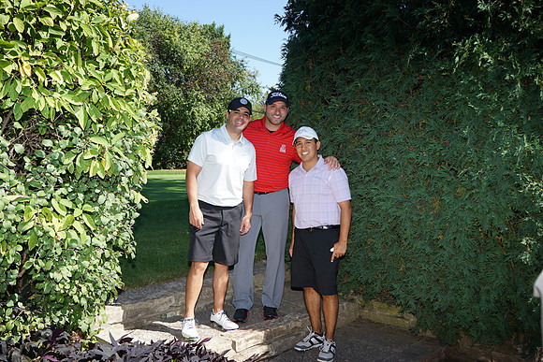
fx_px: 543
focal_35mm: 36
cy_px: 181
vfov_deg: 36.9
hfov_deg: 53.1
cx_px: 272
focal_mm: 36
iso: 200
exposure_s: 1/250
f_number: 8
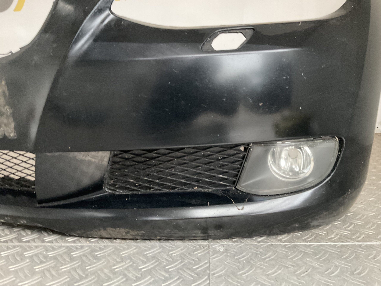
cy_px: 143
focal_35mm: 29
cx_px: 190
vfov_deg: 48.2
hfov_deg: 61.7
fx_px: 319
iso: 320
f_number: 1.8
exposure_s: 1/30
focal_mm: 3
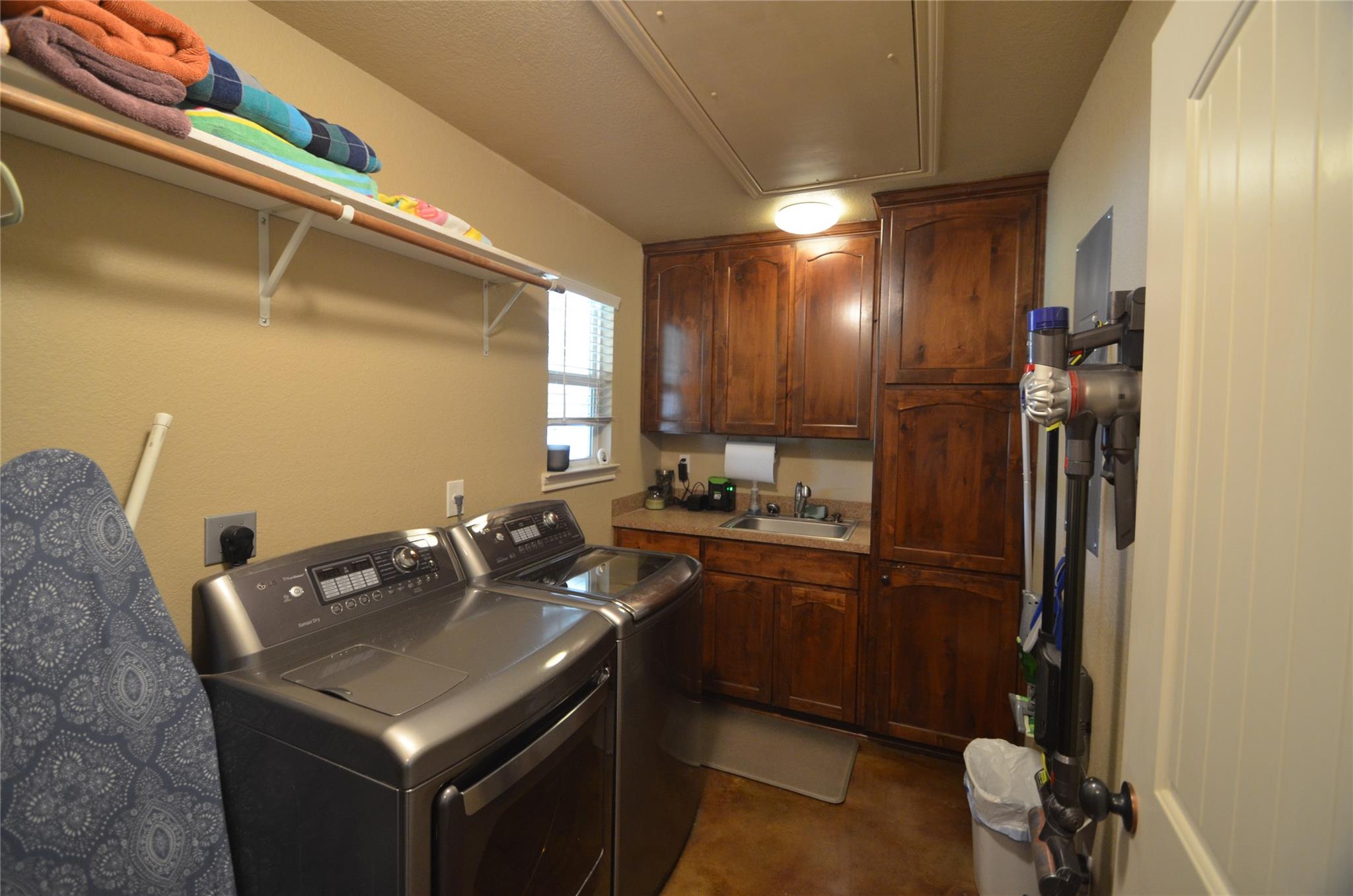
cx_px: 676
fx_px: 563
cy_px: 448
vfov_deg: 77.1
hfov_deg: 100.5
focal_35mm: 15
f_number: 3.5
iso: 800
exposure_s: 1/40
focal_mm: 10
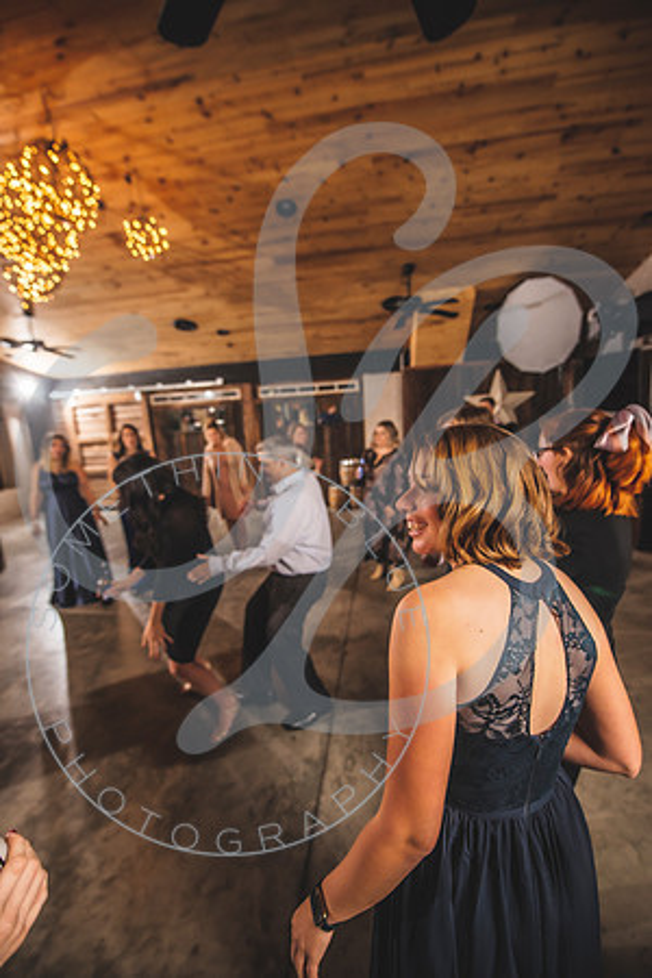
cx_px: 326
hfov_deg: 81.2
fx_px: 380
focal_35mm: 14
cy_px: 489
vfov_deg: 104.3
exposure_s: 1/200
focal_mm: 14
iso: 1000
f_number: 2.8
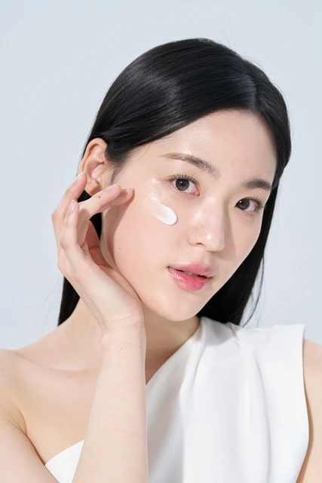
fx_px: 1716
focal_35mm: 128
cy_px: 242
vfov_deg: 16.0
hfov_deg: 10.7
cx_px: 161
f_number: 8
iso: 500
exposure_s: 1/125
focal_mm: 128
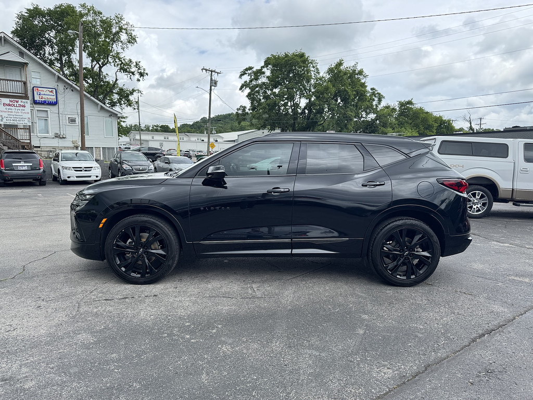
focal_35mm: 24
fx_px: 370
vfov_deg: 56.8
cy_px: 200
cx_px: 266
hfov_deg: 71.6
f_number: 1.78
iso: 80
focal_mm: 6.76
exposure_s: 1/980
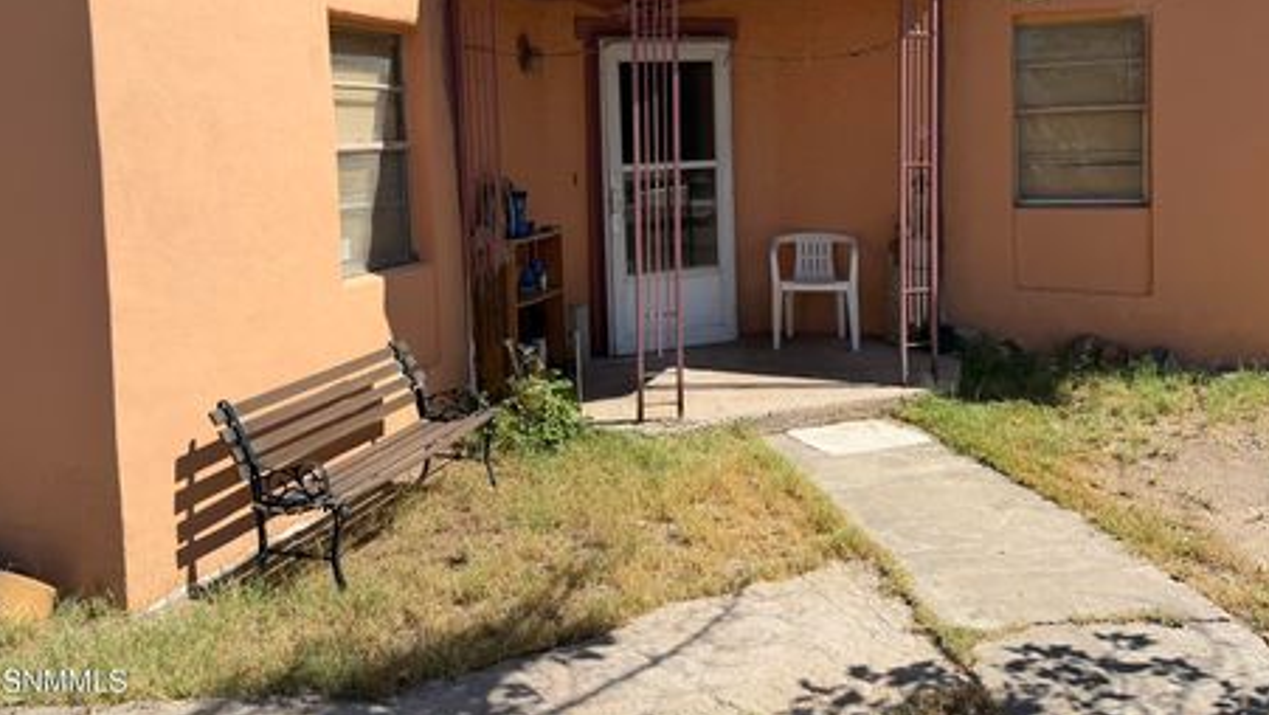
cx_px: 605
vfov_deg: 39.4
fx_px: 976
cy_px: 201
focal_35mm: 29
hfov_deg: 66.0
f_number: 1.78
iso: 80
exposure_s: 1/4405
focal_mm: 6.76
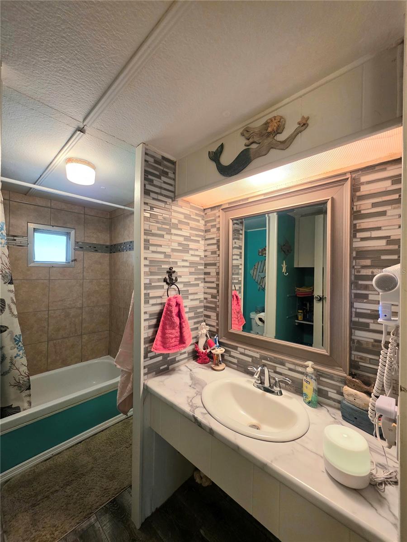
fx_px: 204
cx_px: 204
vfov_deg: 106.2
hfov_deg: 89.9
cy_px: 271
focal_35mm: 13
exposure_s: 1/60.2
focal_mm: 2.2
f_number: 1.9
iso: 200
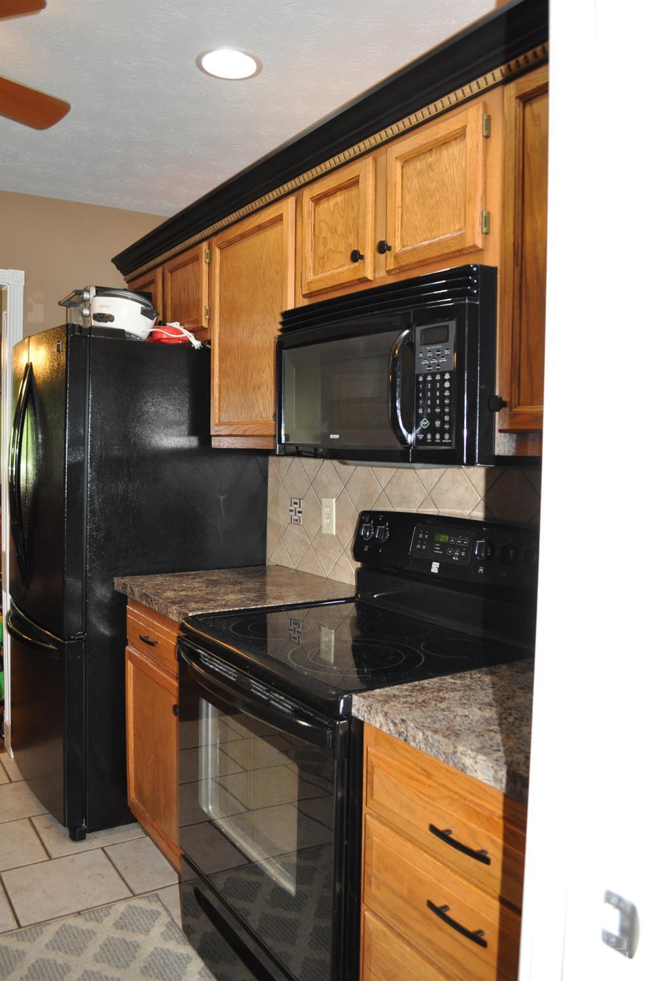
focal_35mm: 27
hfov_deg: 47.8
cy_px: 490
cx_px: 326
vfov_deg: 67.4
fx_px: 735
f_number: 3.5
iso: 800
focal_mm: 18
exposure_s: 1/60
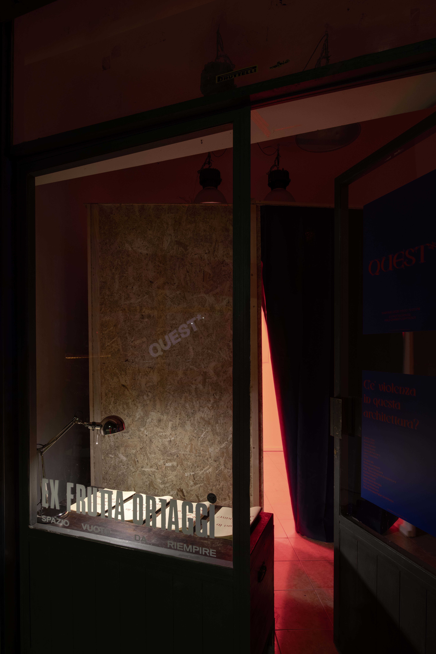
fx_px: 363
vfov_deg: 84.0
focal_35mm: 20
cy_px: 327
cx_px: 218
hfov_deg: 61.9
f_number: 11
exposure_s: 1/1.67
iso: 250
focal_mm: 20
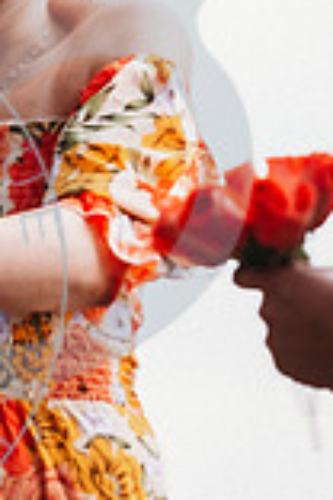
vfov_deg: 4.7
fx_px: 6021
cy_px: 35
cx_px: -86
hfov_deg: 3.2
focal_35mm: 434
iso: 1600
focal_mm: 150
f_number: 2.8
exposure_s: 1/320
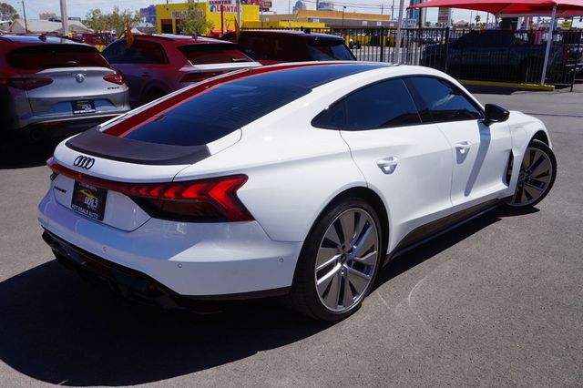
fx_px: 510
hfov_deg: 59.5
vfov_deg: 41.7
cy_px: 194
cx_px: 292
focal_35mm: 32
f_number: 13
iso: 100
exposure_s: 1/200
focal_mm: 21
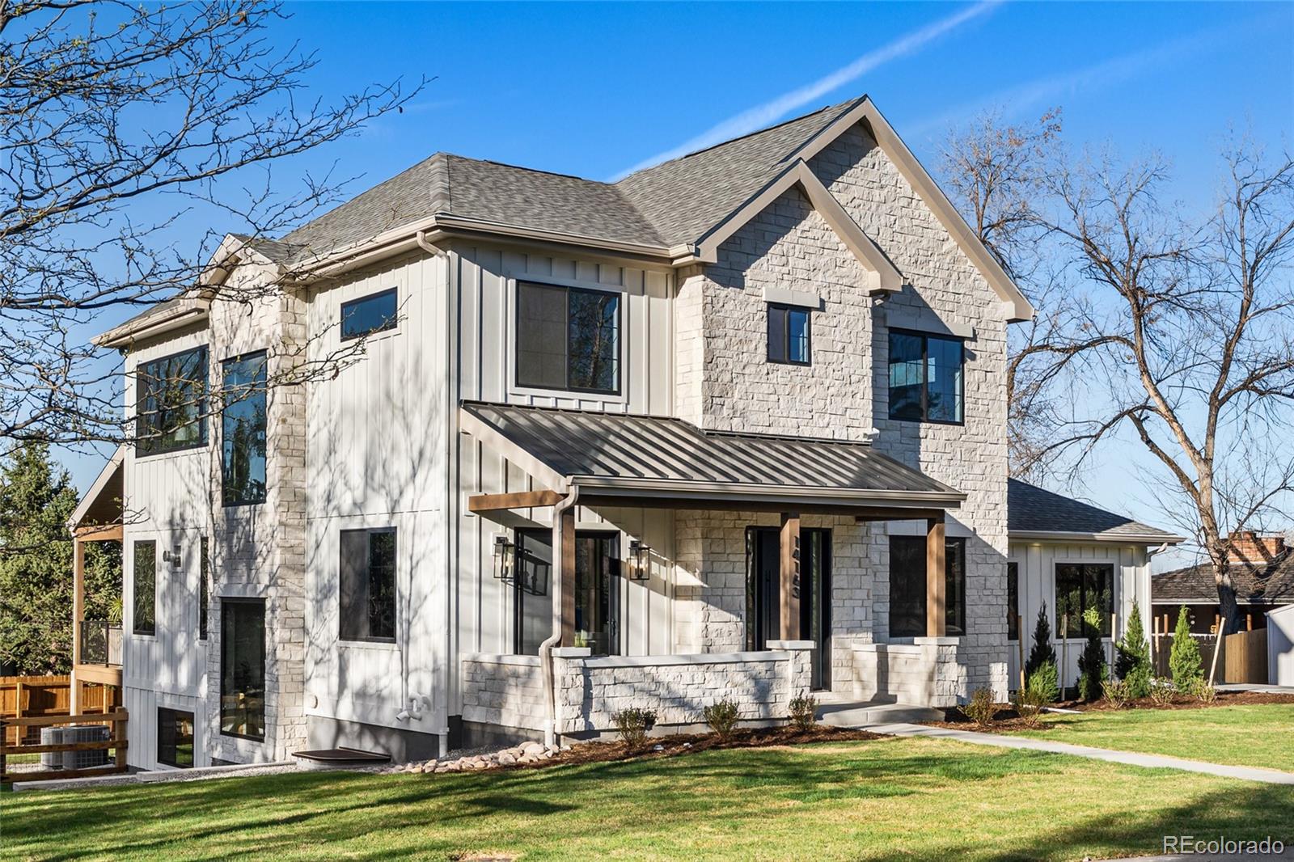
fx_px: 1545
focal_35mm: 43
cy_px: 431
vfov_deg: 31.2
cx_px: 647
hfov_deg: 45.4
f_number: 4
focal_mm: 29
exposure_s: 1/8000
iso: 200
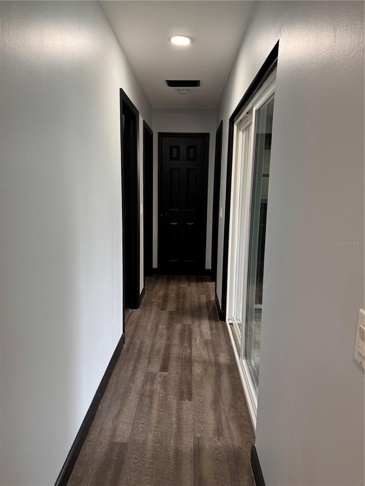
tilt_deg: -10.4
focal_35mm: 24
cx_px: 182
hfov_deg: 56.8
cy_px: 243
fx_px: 337
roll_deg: -1.2
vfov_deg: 71.6
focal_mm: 6.76
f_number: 1.78
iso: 160
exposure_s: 1/60
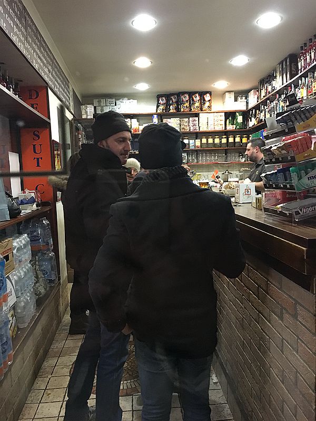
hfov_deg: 48.2
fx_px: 353
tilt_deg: -5.5
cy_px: 210
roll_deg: +3.8
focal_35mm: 29
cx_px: 158
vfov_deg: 61.7
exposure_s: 1/17
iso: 250
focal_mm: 4.15
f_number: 2.2
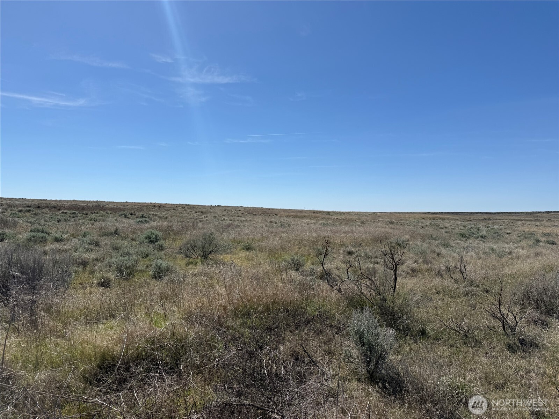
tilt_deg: +0.3
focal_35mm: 24
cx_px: 280
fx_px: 388
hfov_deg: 71.6
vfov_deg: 56.8
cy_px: 210
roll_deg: -0.4
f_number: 1.78
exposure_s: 1/8130
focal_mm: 6.76
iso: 80
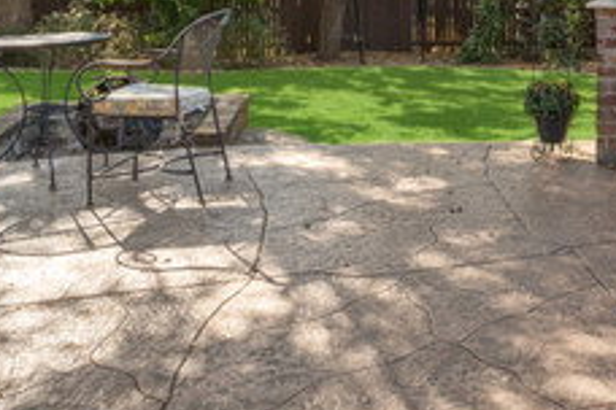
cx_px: 611
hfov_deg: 38.0
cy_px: -74
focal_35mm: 46
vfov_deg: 26.1
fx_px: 794
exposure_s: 1/40
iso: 400
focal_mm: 11
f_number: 8
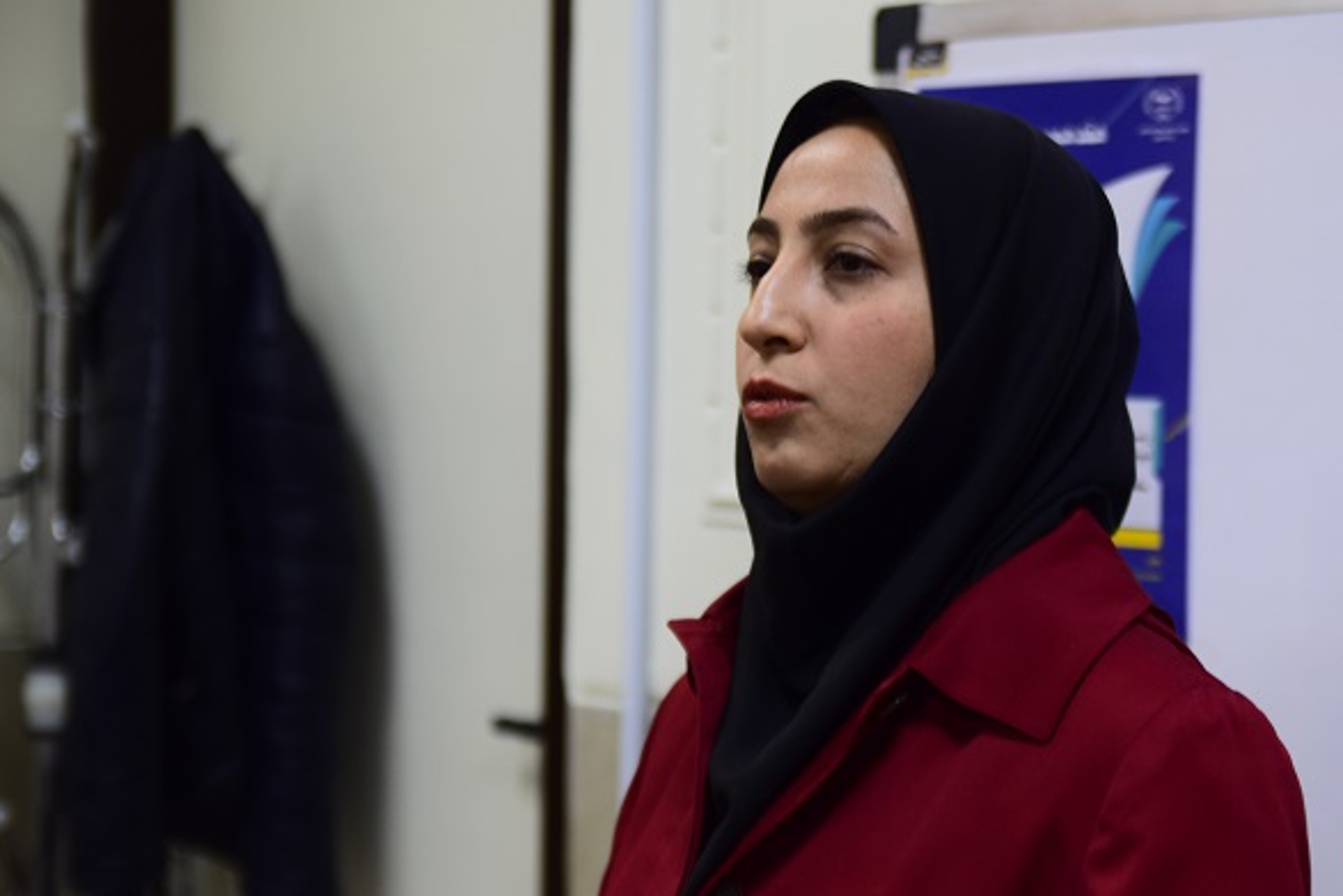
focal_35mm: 96
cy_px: 396
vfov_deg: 14.3
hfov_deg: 21.2
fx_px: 3582
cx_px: 839
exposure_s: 1/60
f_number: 2.8
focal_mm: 50
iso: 400
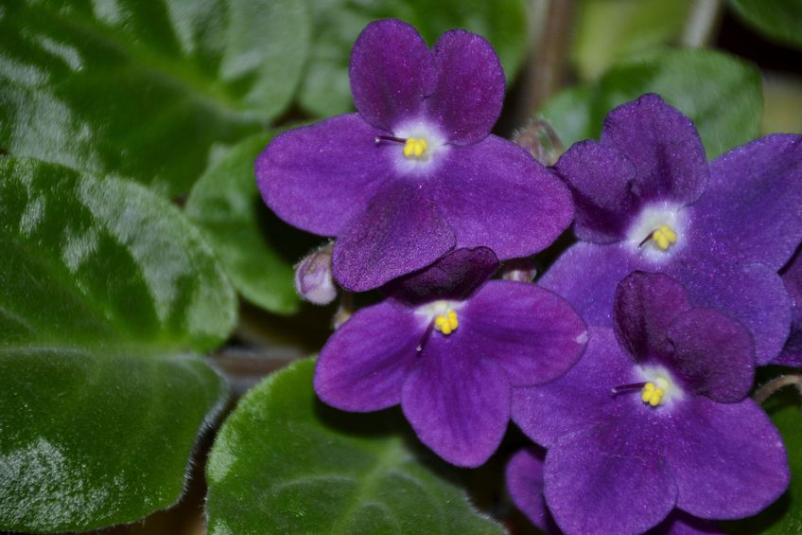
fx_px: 4677
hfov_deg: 9.8
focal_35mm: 210
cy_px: 268
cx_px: 401
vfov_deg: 6.5
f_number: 5.6
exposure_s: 1/60
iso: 400
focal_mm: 140
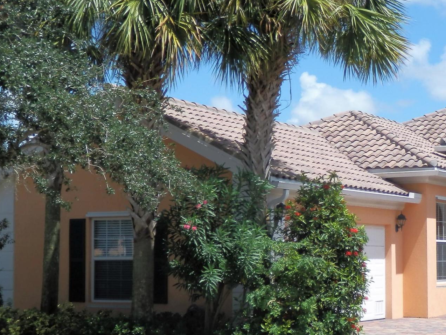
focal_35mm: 67
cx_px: 352
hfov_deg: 28.4
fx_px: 863
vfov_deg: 21.9
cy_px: 160
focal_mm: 7.3
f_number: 3.7
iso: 80
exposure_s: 1/800
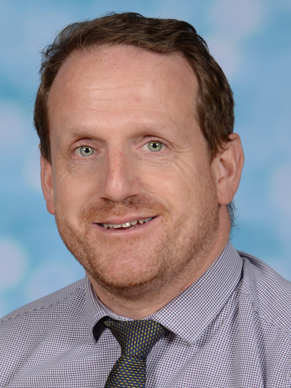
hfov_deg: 7.7
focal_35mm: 193
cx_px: 110
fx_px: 2163
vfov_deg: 10.2
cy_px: 297
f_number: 11
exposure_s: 1/160
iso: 100
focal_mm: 100
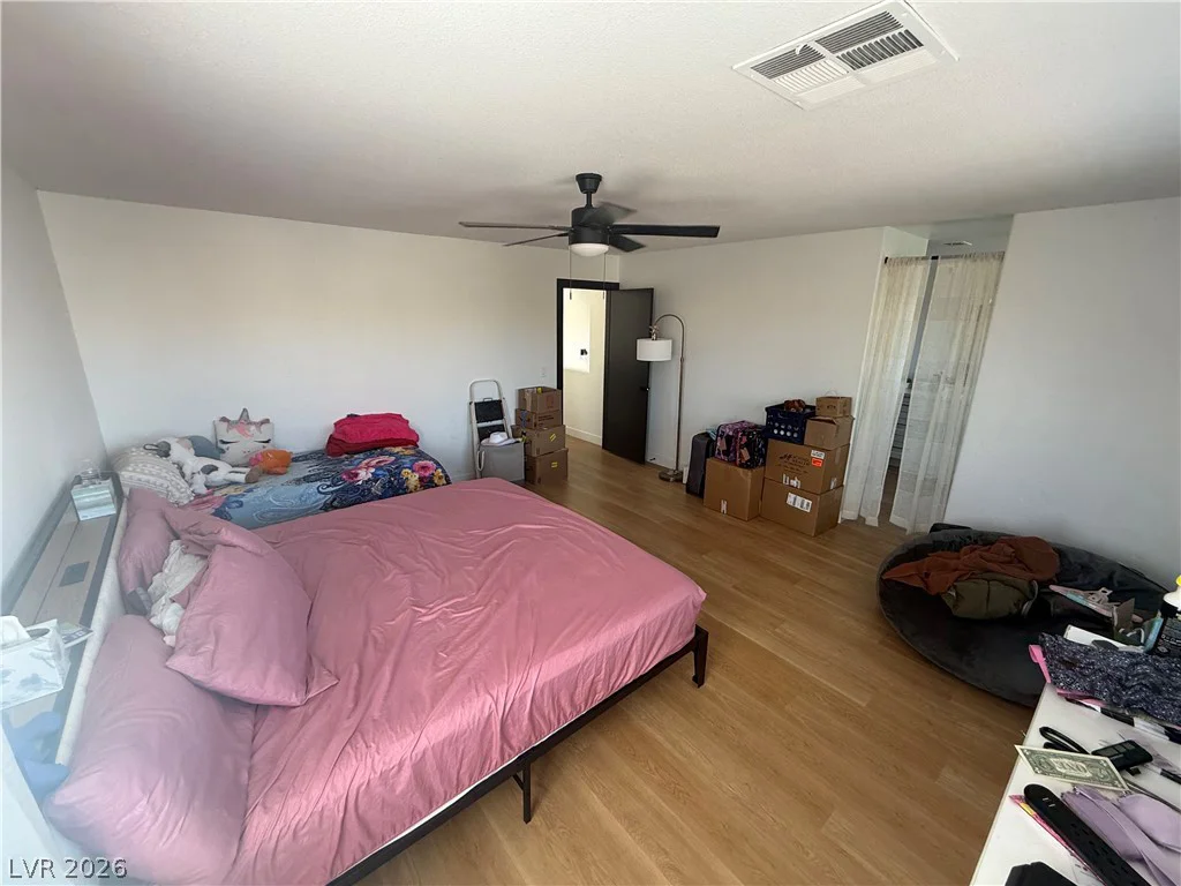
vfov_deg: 85.7
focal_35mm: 14
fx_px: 478
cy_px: 443
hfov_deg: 102.1
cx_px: 590
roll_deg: -1.1
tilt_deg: -16.3
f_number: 2.2
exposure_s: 1/99
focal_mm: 2.22
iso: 100
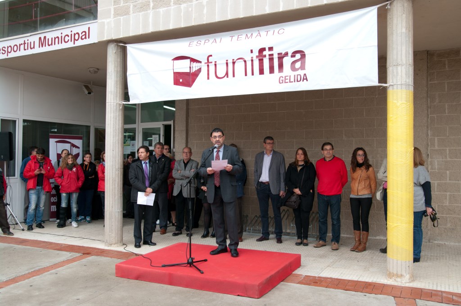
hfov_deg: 59.6
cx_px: 230
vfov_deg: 41.6
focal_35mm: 32
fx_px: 403
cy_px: 153
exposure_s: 1/90
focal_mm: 21
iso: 400
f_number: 4.5
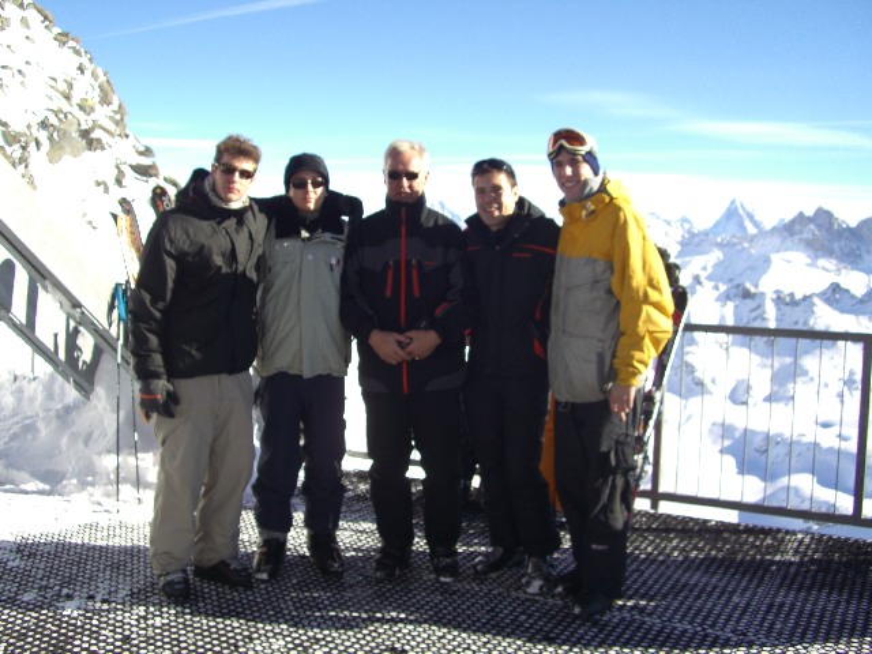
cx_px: 436
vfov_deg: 37.7
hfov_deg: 49.0
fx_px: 957
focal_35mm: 38
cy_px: 327
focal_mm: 7.9
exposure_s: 1/160
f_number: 5.6
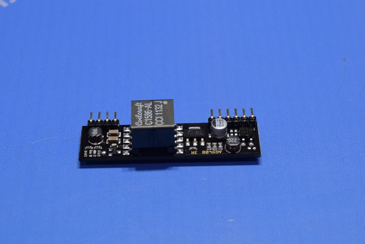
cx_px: 182
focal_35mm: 82
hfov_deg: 24.6
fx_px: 837
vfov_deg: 16.6
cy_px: 122
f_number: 11
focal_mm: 55
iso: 1600
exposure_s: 1/80
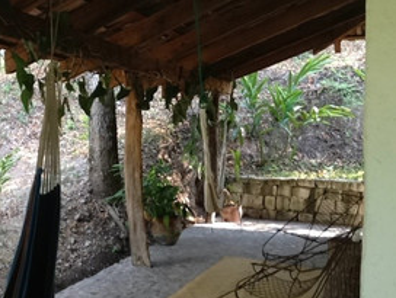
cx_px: 147
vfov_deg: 32.3
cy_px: 156
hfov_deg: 41.7
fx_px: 516
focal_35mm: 45
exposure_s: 1/60
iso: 80
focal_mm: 4.28
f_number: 2.4
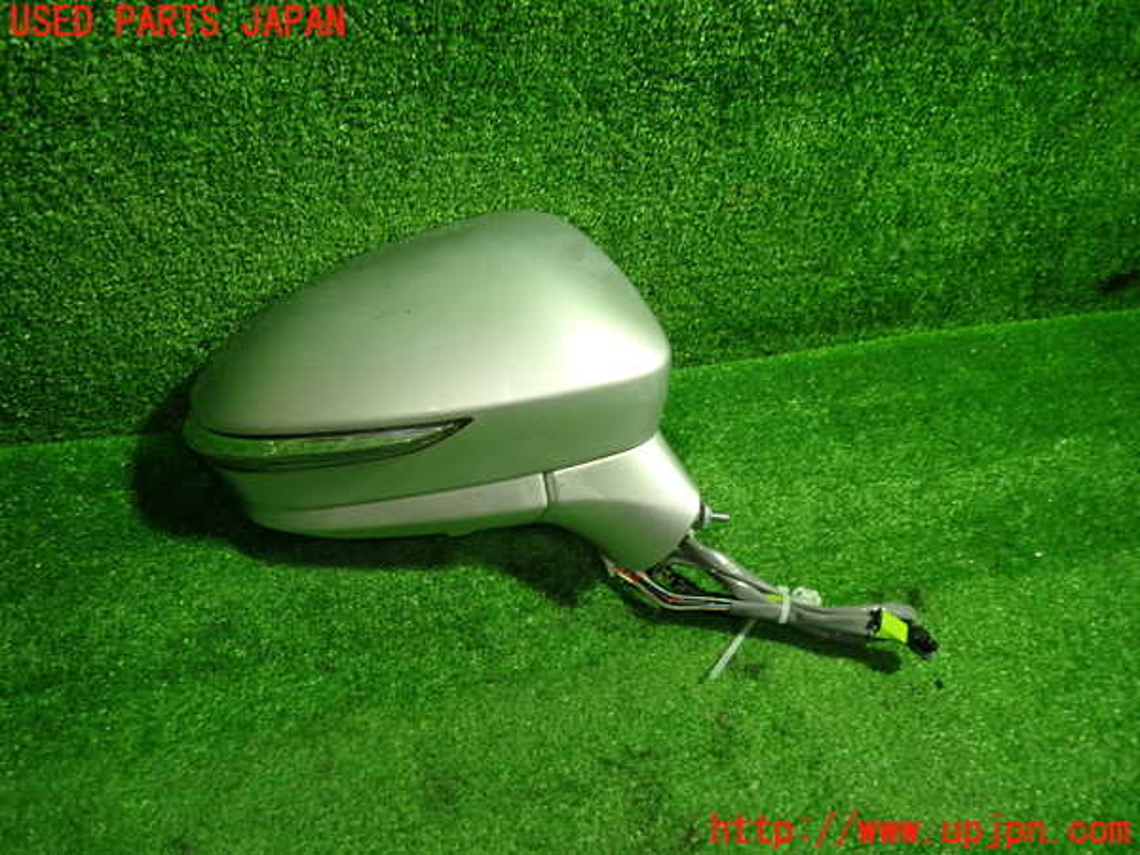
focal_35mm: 25
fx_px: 823
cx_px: 570
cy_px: 428
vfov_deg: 54.9
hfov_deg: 69.4
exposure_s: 1/40
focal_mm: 4.5
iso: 200
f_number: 2
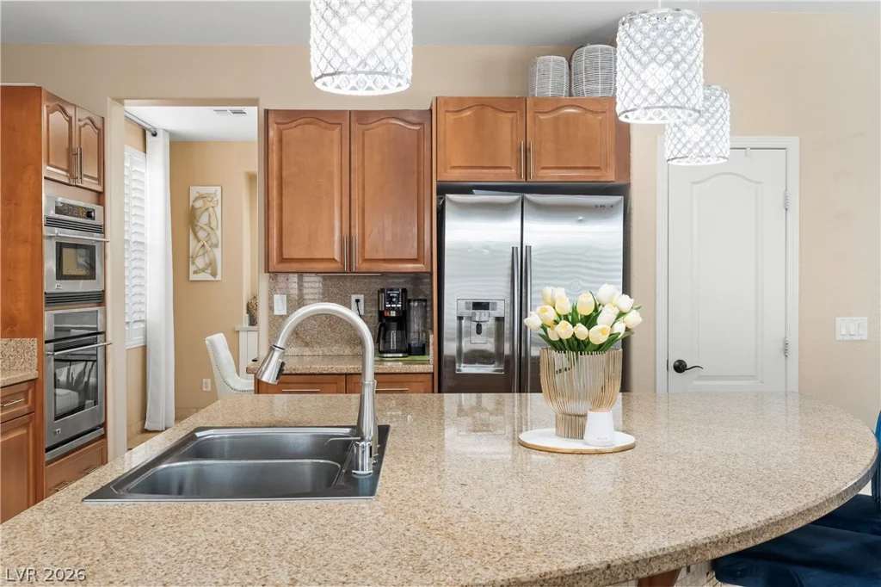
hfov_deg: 57.2
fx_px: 807
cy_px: 294
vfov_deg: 39.9
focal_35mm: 33
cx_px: 440
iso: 400
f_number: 8
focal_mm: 22
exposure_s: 1/8
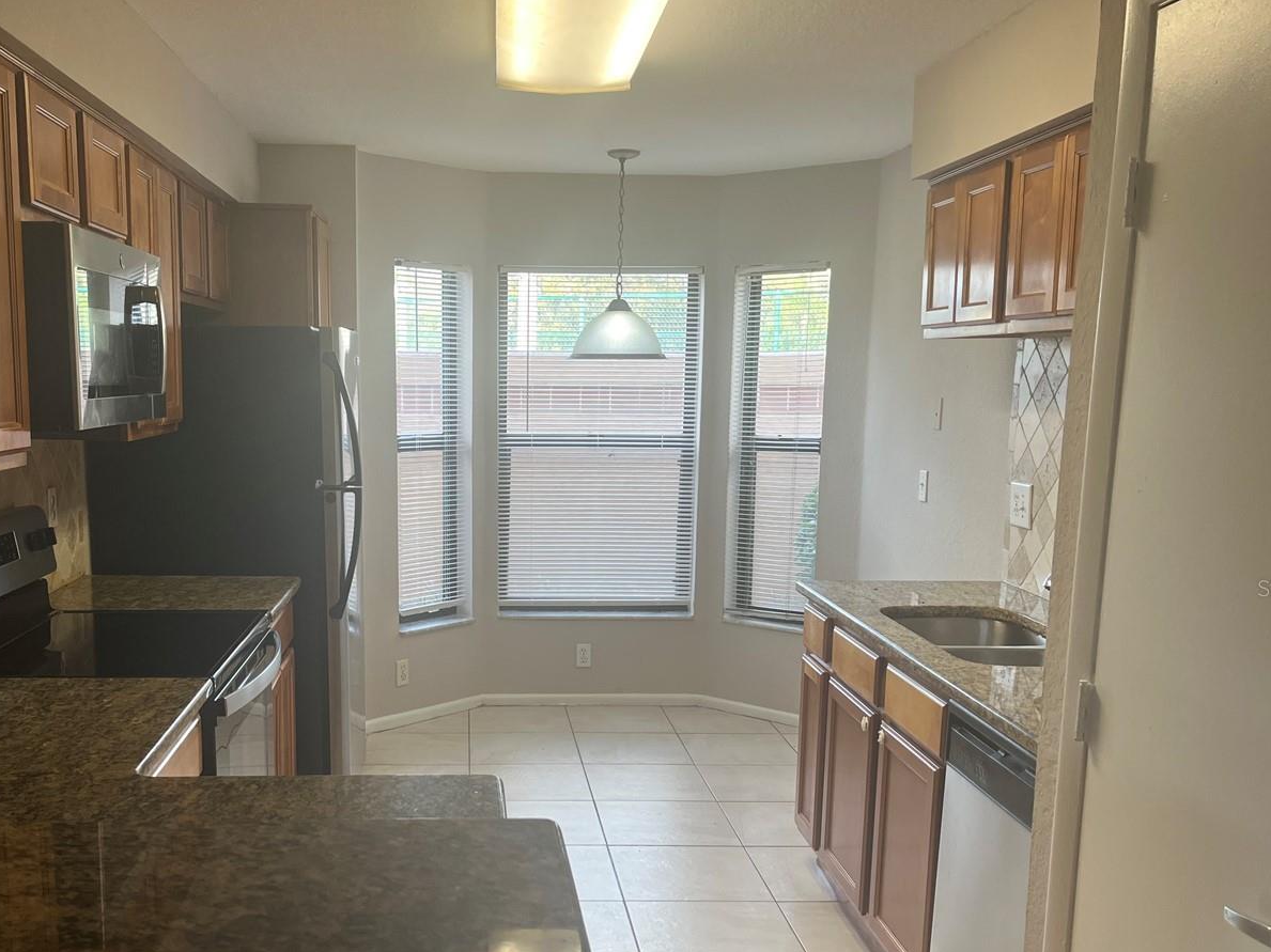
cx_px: 503
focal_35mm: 35
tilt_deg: -9.8
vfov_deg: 40.4
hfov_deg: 52.3
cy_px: 588
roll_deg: -0.5
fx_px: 1285
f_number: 1.6
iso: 80
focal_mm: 5.1
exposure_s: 1/120
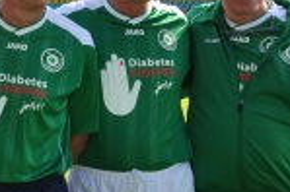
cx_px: -216
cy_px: -1
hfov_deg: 12.5
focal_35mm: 151
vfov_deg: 9.0
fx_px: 1215
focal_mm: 25
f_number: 8
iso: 200
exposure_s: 1/250
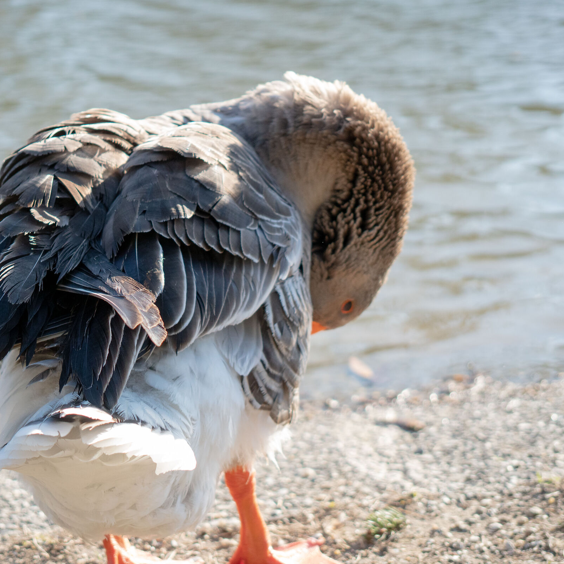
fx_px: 1770
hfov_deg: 18.1
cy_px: 282
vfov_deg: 18.1
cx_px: 197
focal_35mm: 96
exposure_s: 1/4000
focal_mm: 50
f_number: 2.8
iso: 1000
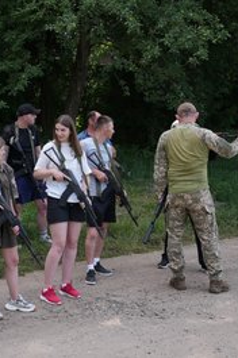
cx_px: 23
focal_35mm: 65
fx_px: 646
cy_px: 179
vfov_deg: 31.0
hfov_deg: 20.4
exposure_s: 1/100
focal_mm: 43
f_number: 9
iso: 200
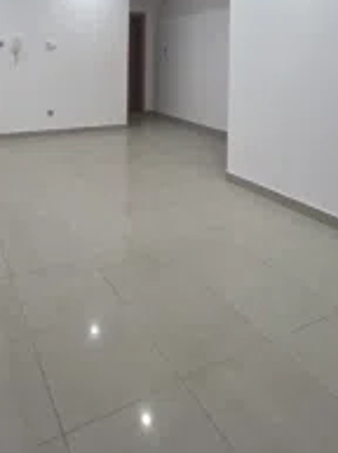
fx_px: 353
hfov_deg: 50.4
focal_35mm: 27
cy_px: 61
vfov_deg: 57.8
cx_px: 117
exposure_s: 1/100
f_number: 1.9
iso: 160
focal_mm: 2.2
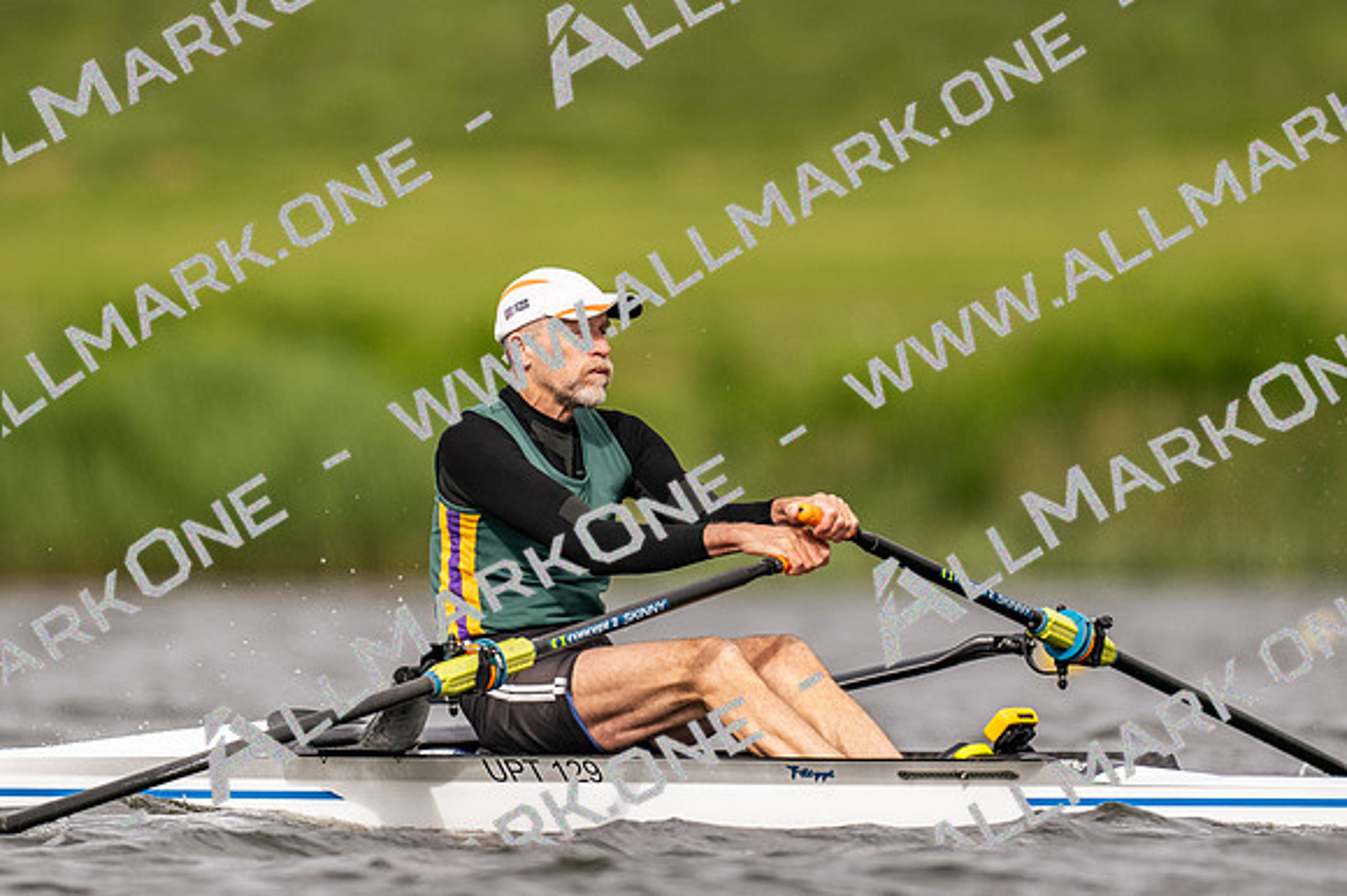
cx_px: 674
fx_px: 33655
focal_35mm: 900
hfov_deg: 2.3
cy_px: 448
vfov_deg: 1.5
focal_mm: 600
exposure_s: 1/2500
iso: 450
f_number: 4
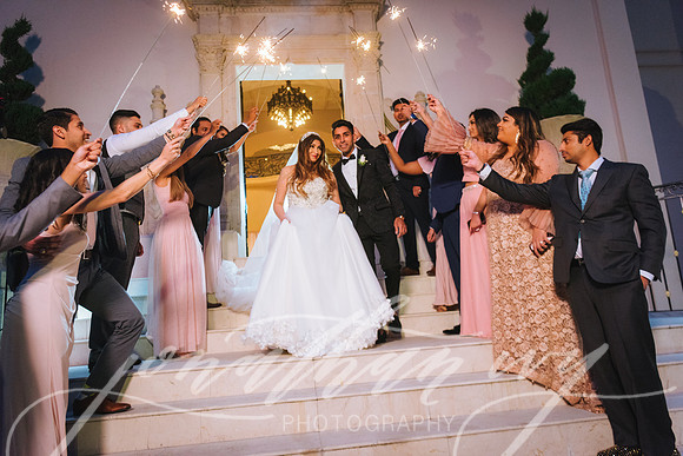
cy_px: 228
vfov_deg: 53.2
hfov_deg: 73.7
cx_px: 342
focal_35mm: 24
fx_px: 455
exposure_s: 1/125
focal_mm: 24
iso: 1600
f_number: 2.8
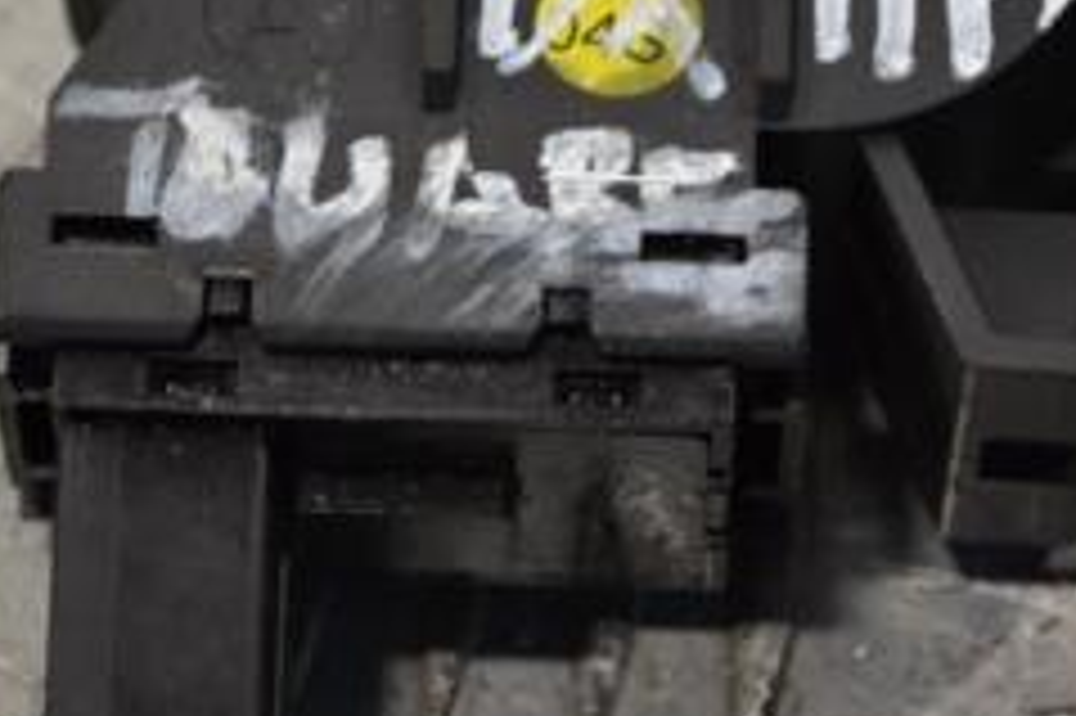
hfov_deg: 9.9
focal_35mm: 207
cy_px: 243
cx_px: 473
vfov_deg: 6.6
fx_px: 6190
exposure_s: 1/100
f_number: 5.6
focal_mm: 55
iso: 400
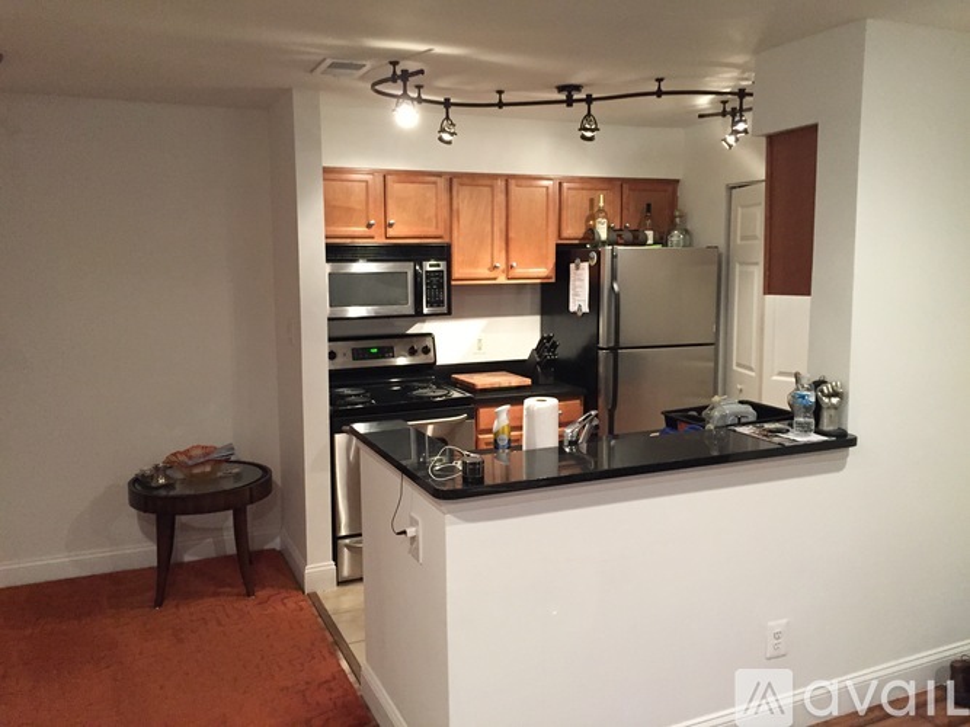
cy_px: 364
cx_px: 485
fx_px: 812
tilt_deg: -2.4
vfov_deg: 48.2
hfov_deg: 61.7
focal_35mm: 29
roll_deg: +1.1
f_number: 2.2
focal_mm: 4.15
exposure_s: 1/30
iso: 250
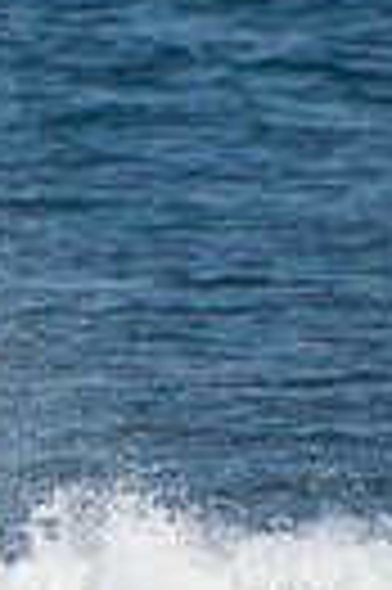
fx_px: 43526
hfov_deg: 0.5
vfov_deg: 0.8
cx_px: -739
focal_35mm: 2658
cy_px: 516
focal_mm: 400
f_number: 5.6
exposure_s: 1/1000
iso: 180
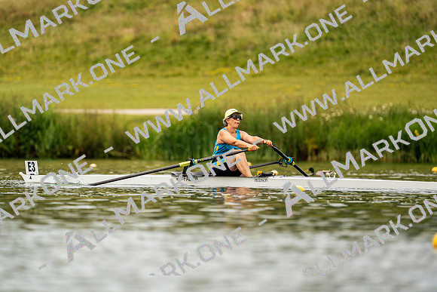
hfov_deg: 3.4
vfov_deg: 2.3
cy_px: 146
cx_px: 218
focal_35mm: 600
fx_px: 7285
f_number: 6.3
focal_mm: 600
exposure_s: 1/2000
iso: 400
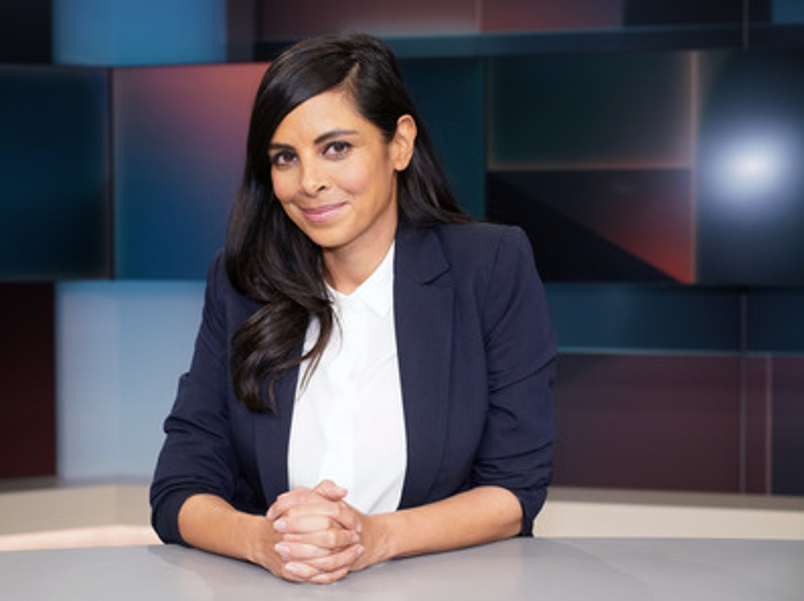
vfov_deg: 24.8
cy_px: 299
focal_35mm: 59
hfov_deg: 32.7
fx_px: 1369
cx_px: 359
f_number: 5
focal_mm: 54
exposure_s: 1/160
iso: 2000
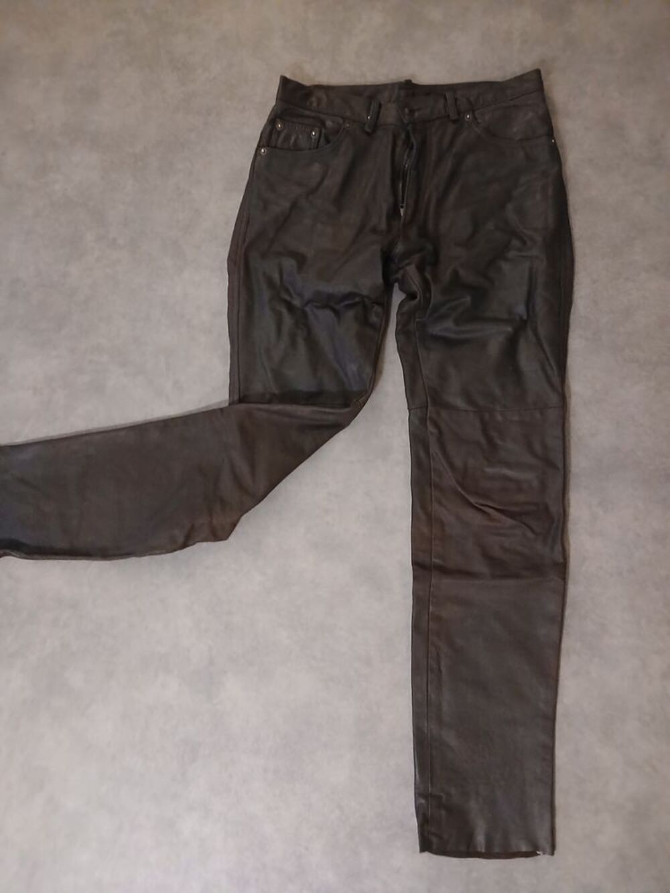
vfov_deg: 67.3
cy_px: 446
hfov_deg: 53.1
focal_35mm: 26
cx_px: 335
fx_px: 671
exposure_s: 1/16.7
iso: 1250
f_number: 1.8
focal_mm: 3.98
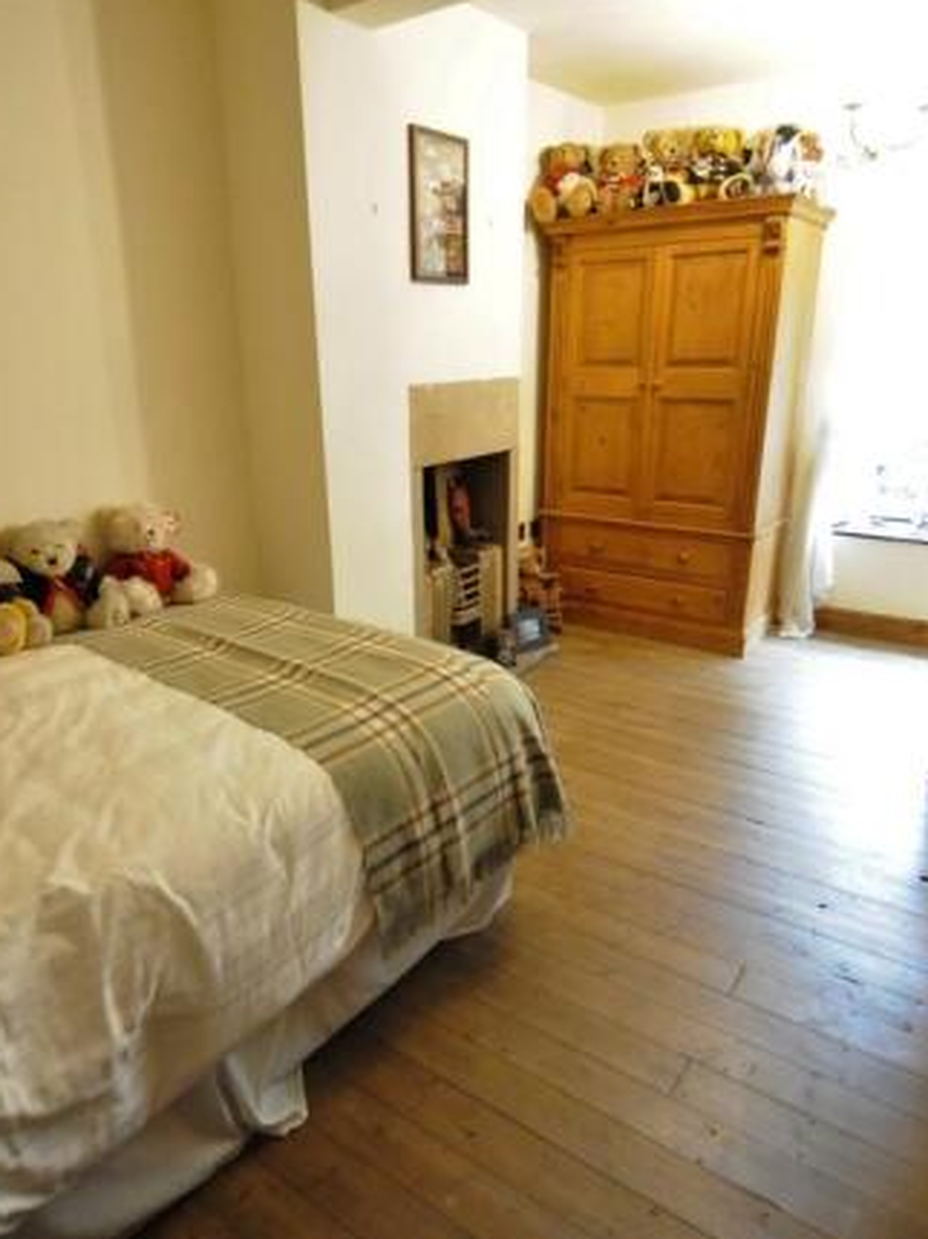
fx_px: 787
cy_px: 620
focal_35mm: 22
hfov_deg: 60.8
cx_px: 401
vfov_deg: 76.4
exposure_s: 1/25
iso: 3200
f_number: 3.5
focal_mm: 10
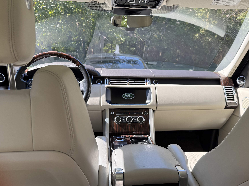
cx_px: 138
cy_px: 104
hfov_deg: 58.2
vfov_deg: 45.4
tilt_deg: -13.3
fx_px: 223
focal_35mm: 31
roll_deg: -1.1
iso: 100
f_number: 1.78
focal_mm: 6.76
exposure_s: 1/689
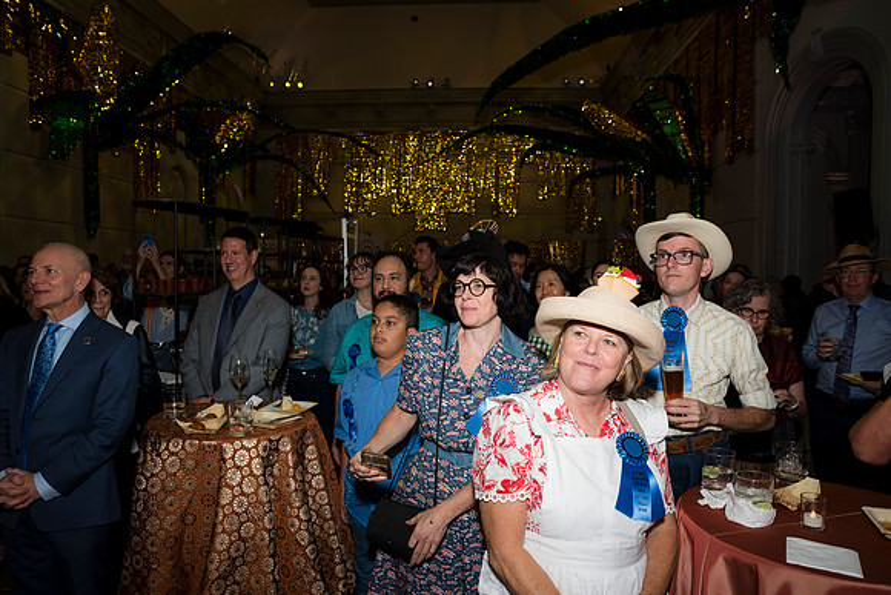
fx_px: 607
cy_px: 298
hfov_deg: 72.6
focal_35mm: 25
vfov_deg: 52.2
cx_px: 446
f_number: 5.6
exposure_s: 1/160
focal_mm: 24
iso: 800
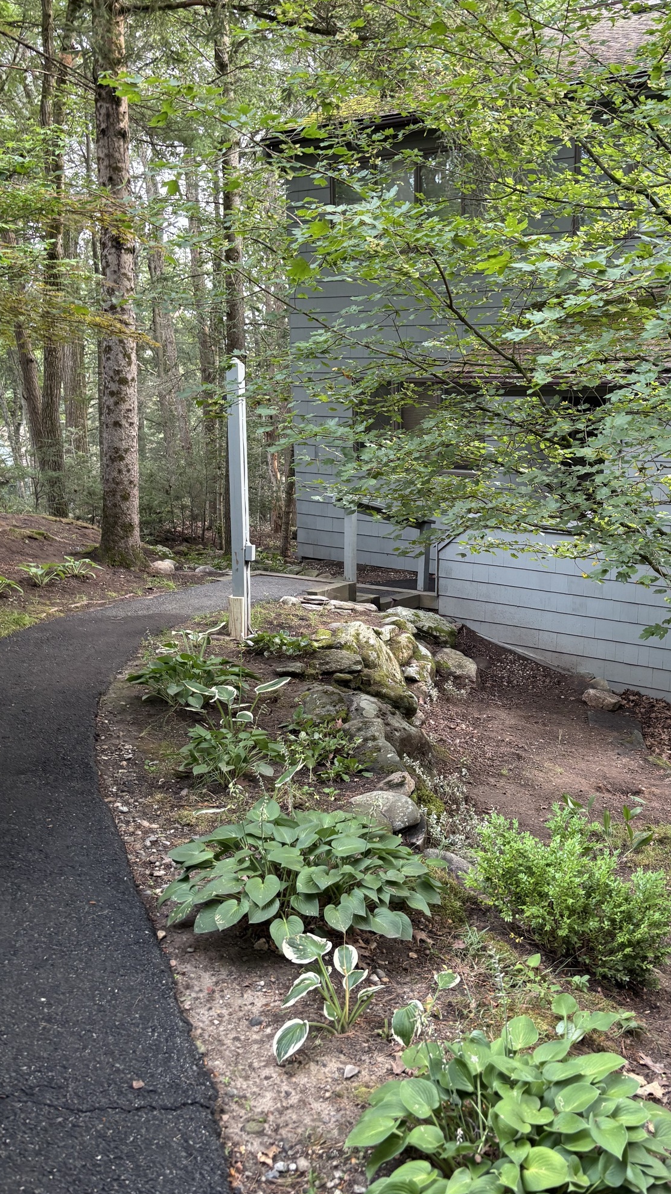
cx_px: 497
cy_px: 575
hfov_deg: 34.9
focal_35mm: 33
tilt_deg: -11.6
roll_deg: -2.8
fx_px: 1044
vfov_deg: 59.5
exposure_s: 1/97
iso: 125
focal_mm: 5.96
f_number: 1.6
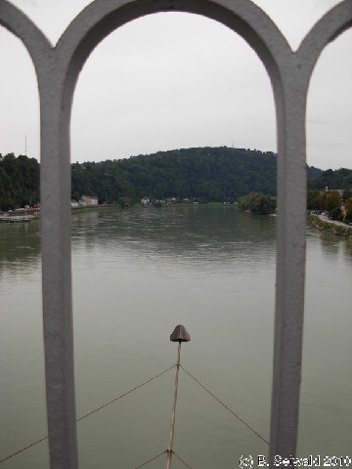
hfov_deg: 37.7
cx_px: 176
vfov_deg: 49.0
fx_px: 515
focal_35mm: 38
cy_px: 234
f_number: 2.9
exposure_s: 1/140
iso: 79
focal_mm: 6.3
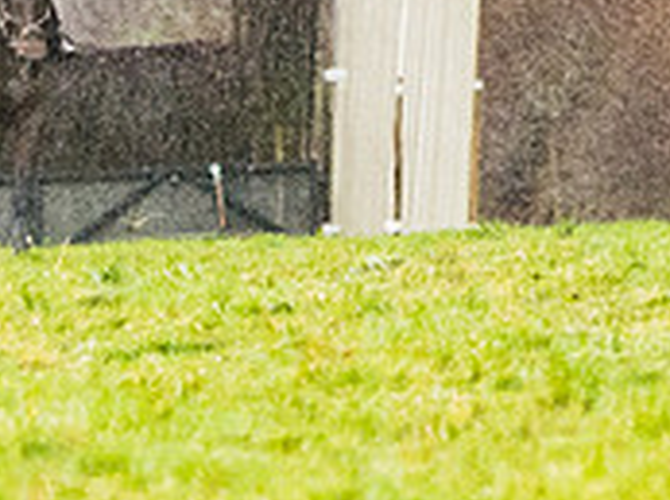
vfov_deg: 1.1
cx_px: -241
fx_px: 26674
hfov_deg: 1.4
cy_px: 112
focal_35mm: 1381
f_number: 2.8
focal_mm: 200
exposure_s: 1/1250
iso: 1600
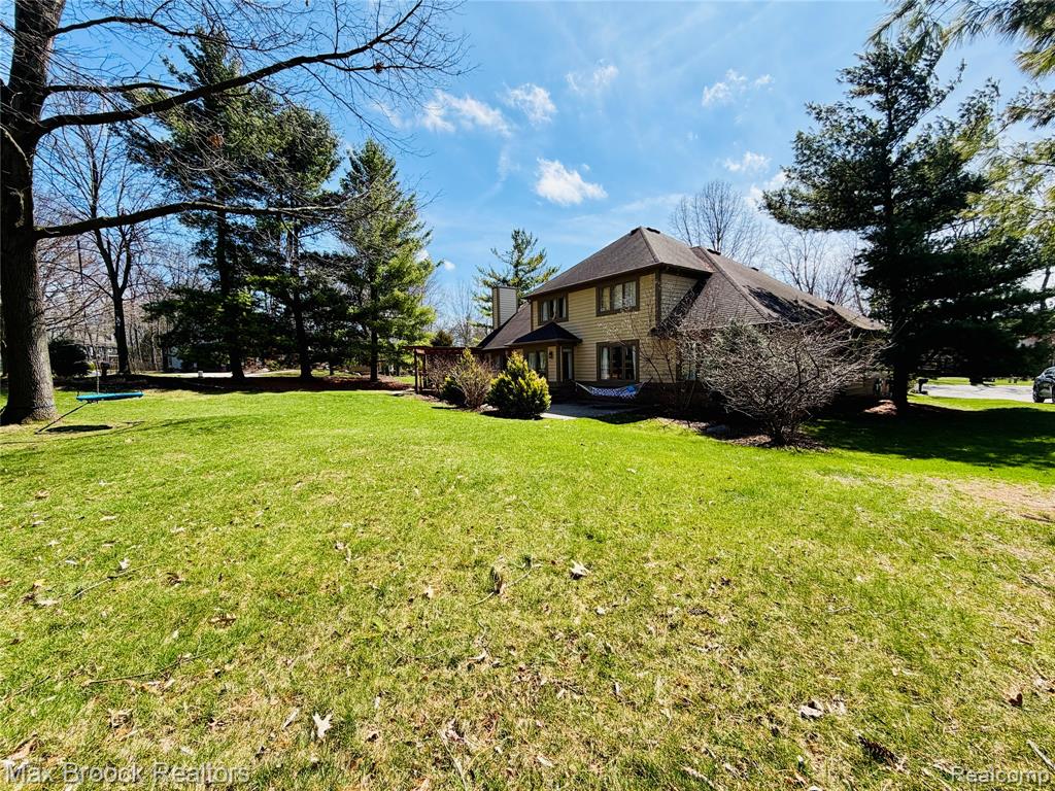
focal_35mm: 14
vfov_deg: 85.7
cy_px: 396
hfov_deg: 102.1
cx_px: 528
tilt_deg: -4.5
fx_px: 427
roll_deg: +2.1
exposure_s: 1/770
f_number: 2.2
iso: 25
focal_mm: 2.22
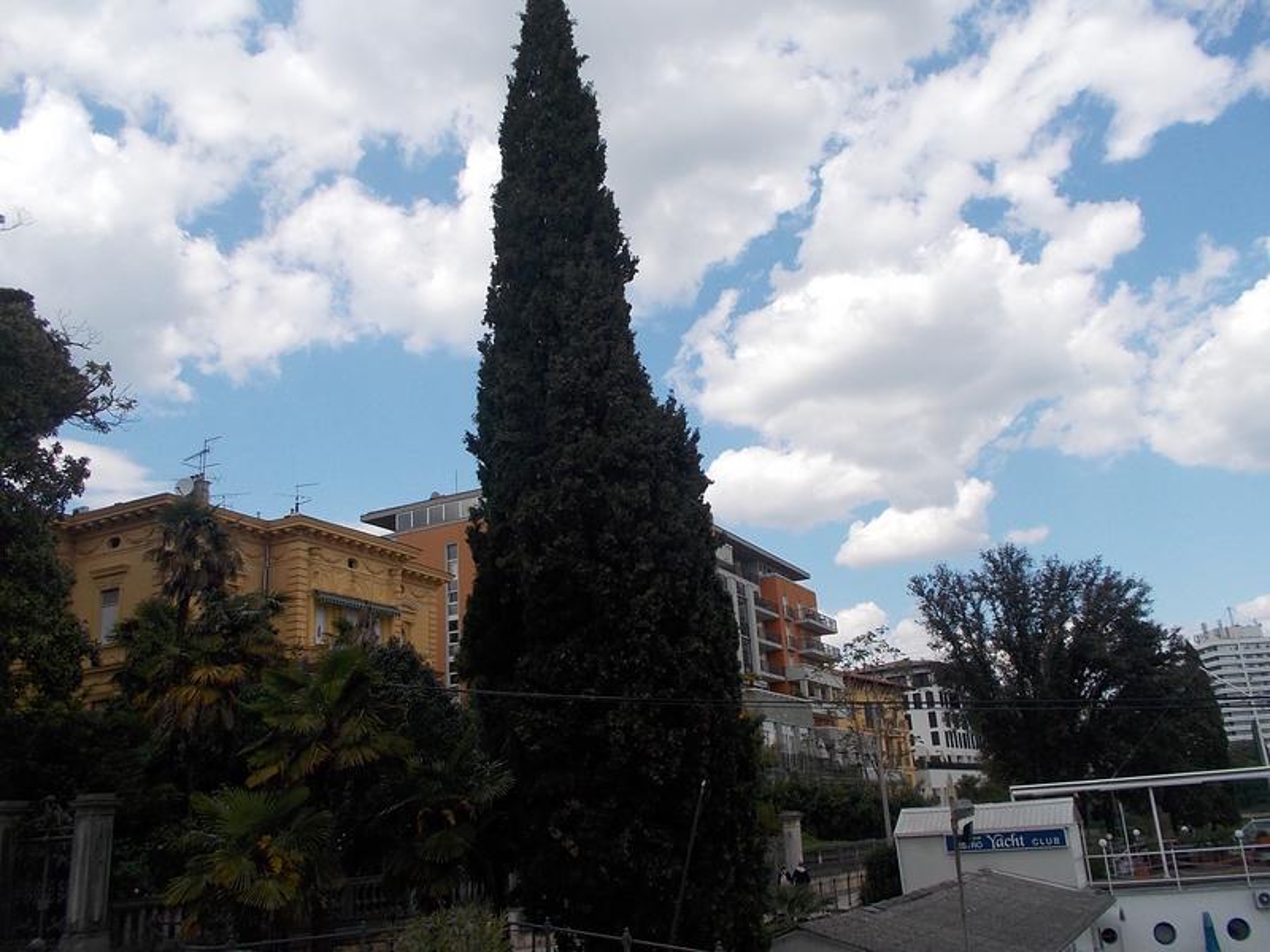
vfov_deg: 48.2
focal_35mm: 29
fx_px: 1064
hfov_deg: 61.7
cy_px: 476
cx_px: 635
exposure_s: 1/800
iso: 80
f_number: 3.3
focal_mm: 4.1
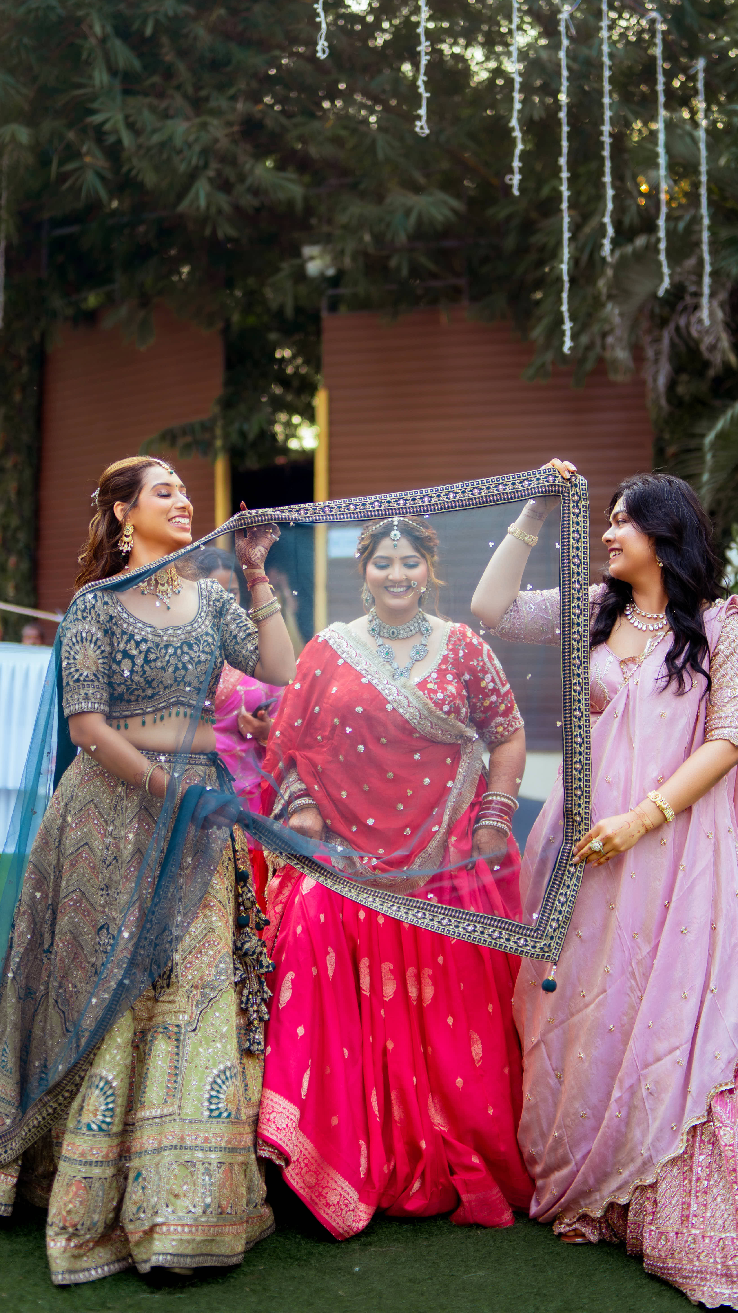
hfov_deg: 27.1
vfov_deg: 46.3
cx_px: 413
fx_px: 1531
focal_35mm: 44
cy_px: 561
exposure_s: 1/320
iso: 160
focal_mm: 35
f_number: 1.4
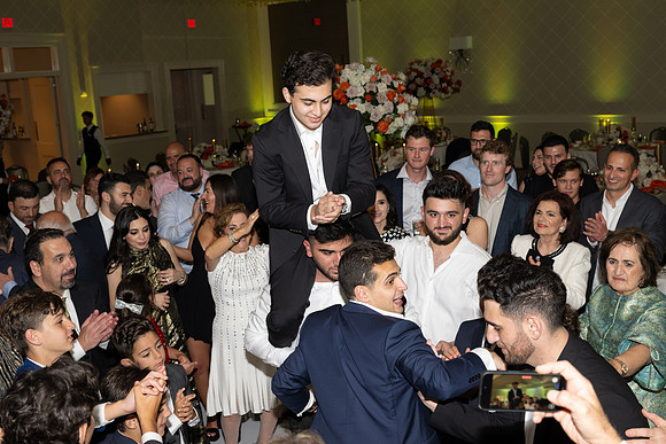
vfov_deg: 30.5
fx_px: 814
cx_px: 333
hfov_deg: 44.5
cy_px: 222
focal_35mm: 44
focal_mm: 44
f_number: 5.6
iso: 800
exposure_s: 1/100
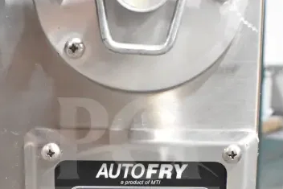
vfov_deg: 17.3
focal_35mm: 78
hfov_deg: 26.0
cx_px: 129
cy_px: 161
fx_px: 613
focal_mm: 20
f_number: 7.1
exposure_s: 1/160
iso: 6400
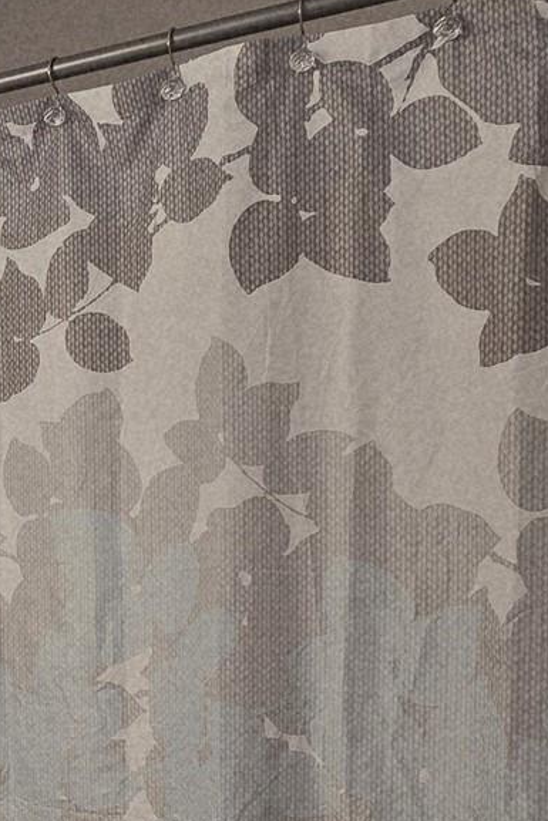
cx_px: -268
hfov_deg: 22.9
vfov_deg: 40.3
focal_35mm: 48
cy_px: 578
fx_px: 1095
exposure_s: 1/60
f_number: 2.2
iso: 64
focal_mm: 2.2
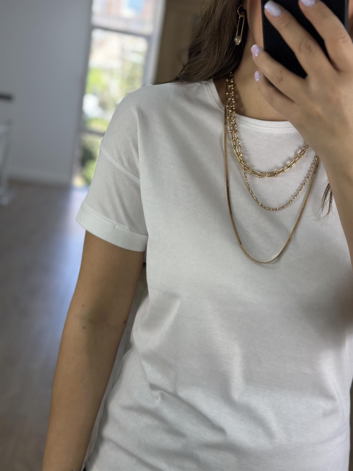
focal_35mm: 48
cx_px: 176
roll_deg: -4.9
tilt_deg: -33.9
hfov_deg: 30.3
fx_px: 653
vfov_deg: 39.7
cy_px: 236
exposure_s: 1/304
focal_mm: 6.86
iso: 80
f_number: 1.78
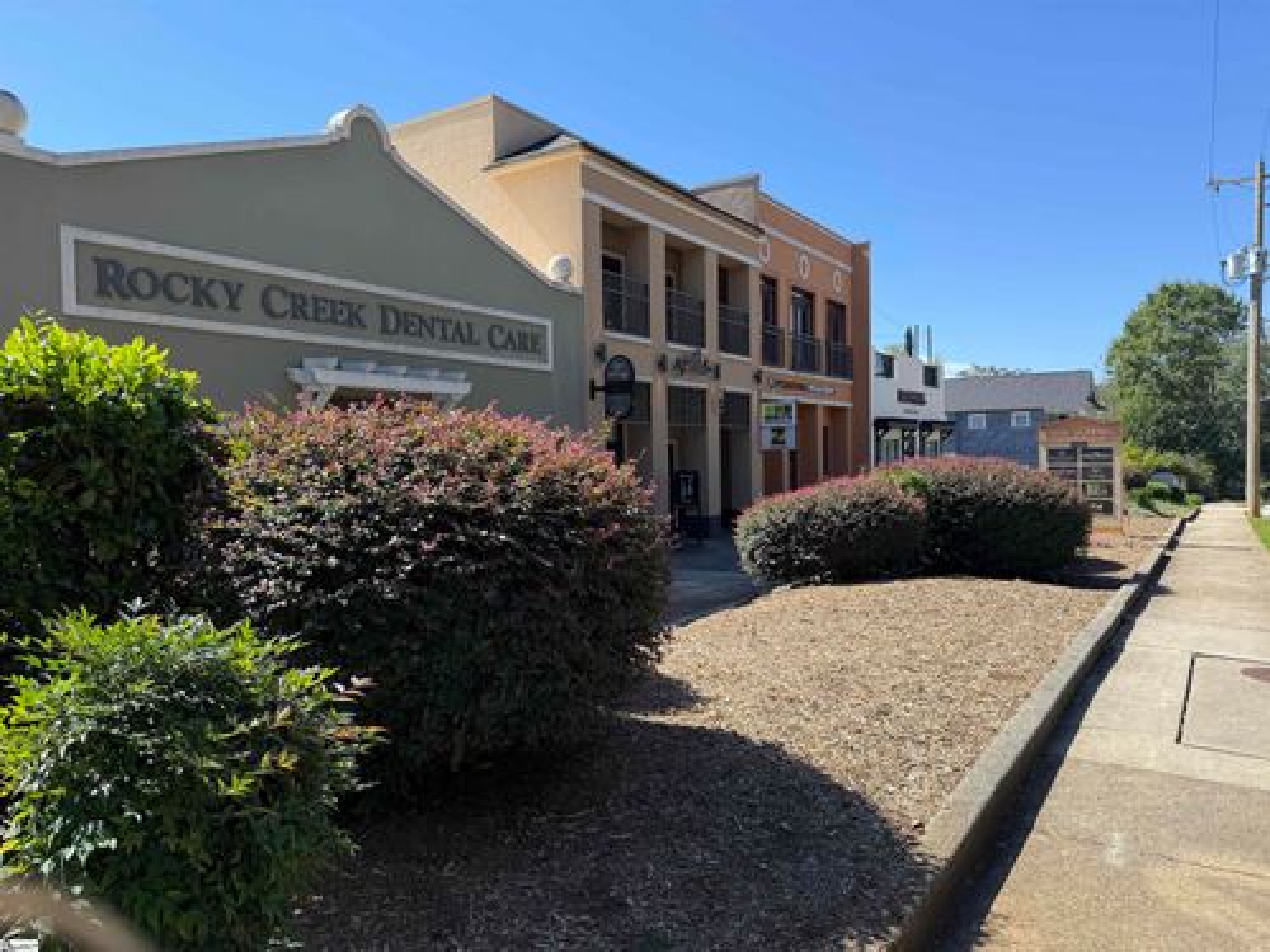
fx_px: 881
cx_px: 635
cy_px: 476
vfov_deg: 56.8
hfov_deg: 71.6
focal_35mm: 24
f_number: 1.78
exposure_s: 1/2110
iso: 80
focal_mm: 6.76
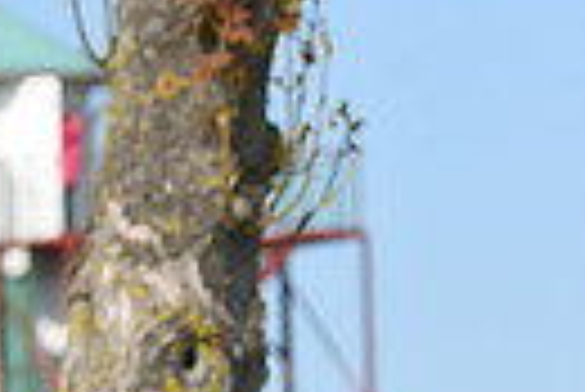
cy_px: 611
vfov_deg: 2.4
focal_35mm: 581
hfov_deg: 3.5
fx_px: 9452
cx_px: -706
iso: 400
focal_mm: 130
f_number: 5.6
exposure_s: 1/2500
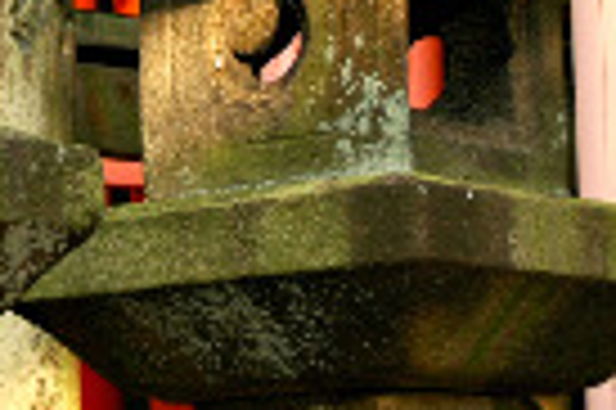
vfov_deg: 6.6
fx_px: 3538
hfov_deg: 9.9
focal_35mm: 207
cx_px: -29
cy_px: -126
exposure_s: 1/100
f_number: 5.6
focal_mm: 48
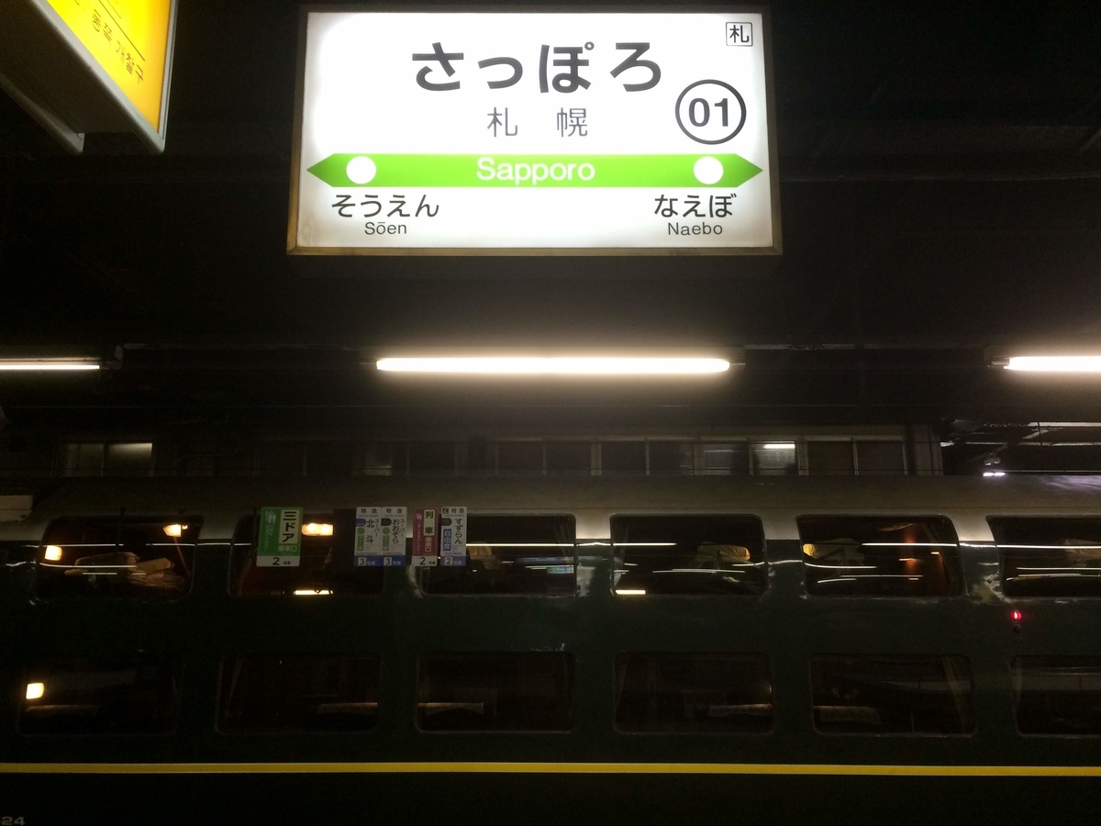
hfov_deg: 61.7
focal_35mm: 29
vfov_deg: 48.2
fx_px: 922
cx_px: 550
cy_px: 413
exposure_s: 1/30
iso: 125
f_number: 2.2
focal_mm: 4.15
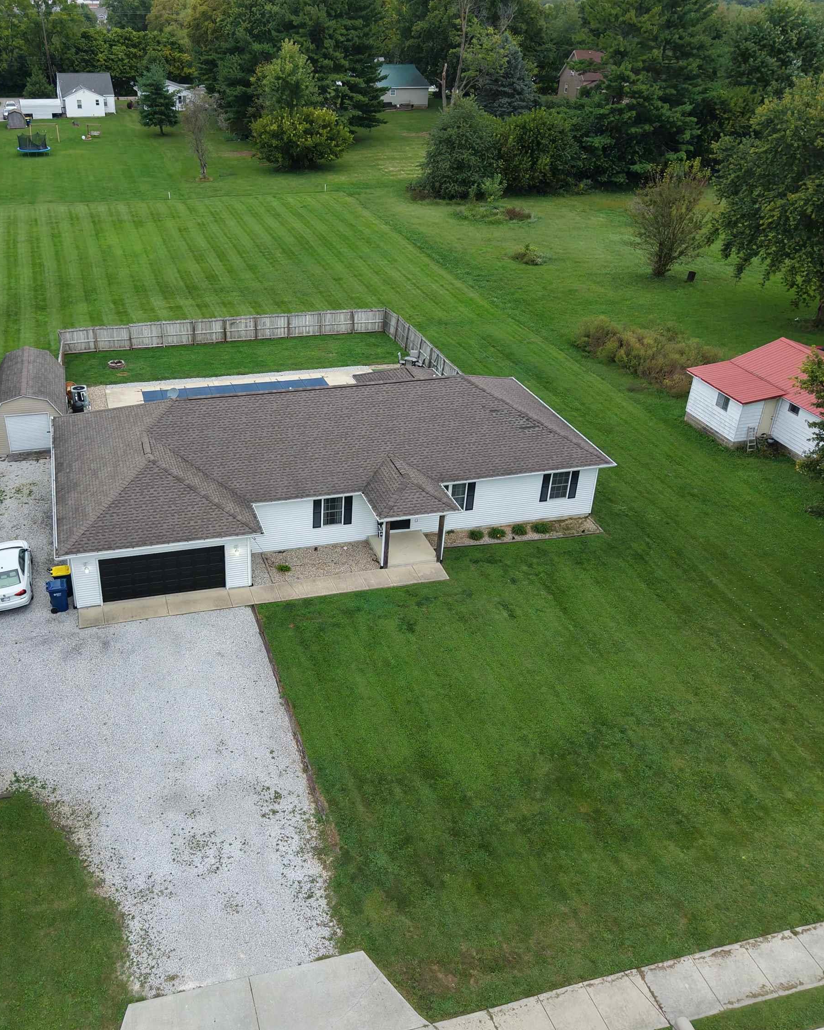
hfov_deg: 45.4
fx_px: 976
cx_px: 311
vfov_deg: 55.7
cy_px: 527
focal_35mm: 32
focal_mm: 8.67
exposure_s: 1/80
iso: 100
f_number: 1.8
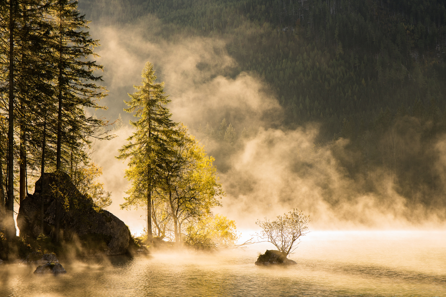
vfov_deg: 19.5
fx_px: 867
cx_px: 223
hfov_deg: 28.8
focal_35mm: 70
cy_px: 148
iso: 100
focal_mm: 70
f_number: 8
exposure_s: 1/60
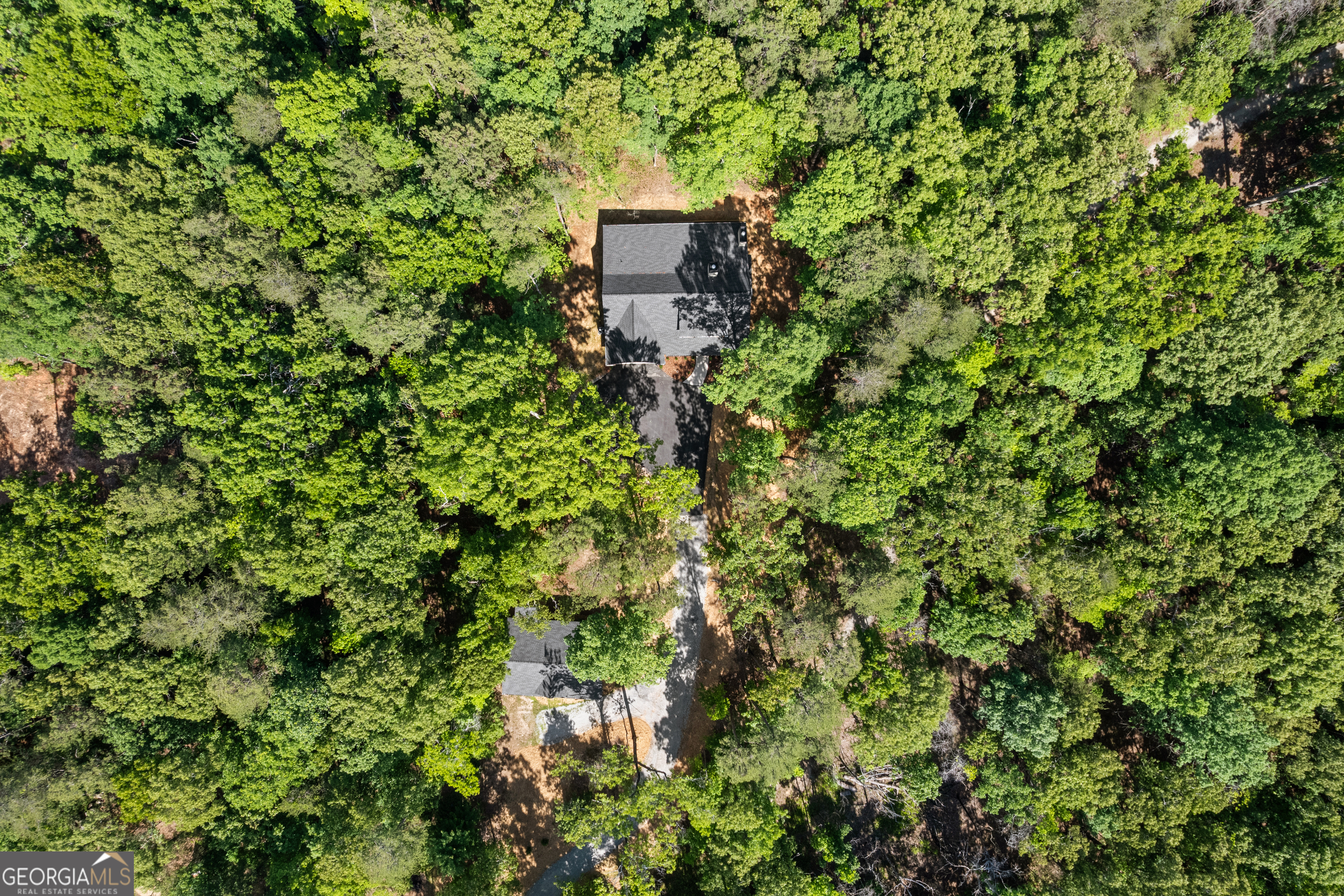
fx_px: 821
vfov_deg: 57.2
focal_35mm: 22
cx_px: 672
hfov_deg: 78.6
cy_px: 448
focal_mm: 8.38
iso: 100
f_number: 2.8
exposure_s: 1/125
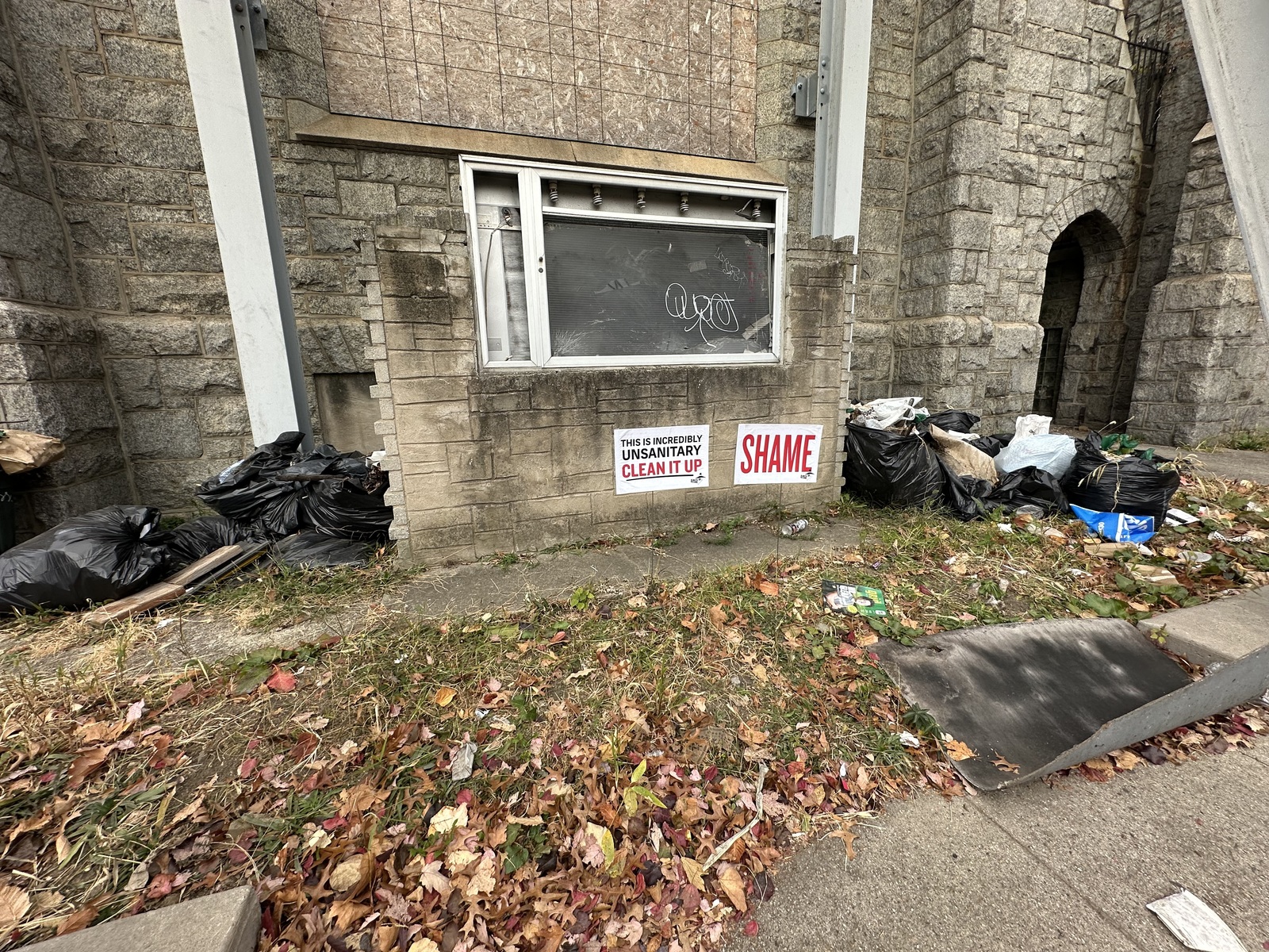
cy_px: 476
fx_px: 513
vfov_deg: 85.7
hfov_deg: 102.1
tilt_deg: -12.9
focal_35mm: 14
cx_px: 634
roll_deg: +2.0
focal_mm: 2.22
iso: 40
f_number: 2.2
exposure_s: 1/506
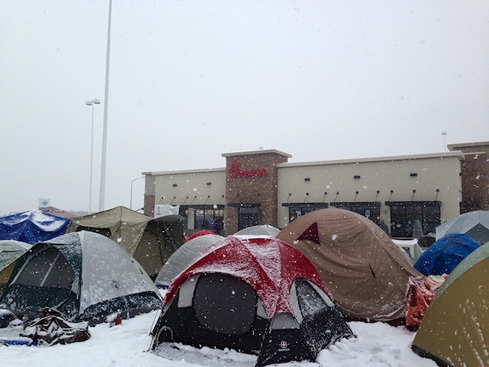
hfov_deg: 55.4
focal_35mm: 33
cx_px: 244
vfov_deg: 42.9
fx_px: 466
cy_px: 184
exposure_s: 1/791
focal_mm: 4.13
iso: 50
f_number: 2.4
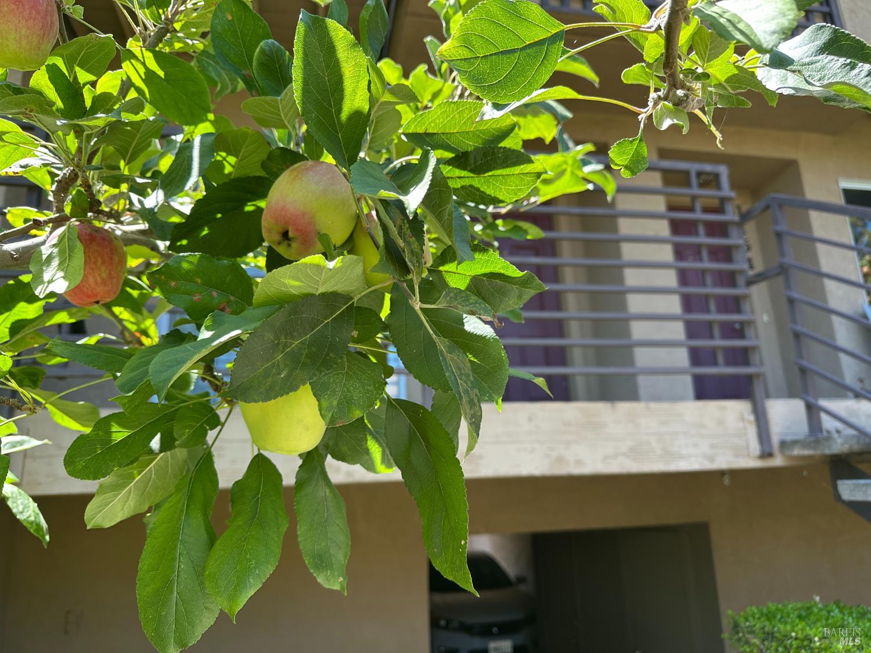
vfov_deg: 56.8
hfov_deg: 71.6
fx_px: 604
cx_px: 436
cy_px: 326
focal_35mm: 24
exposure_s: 1/508
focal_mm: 6.86
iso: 80
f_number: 1.78
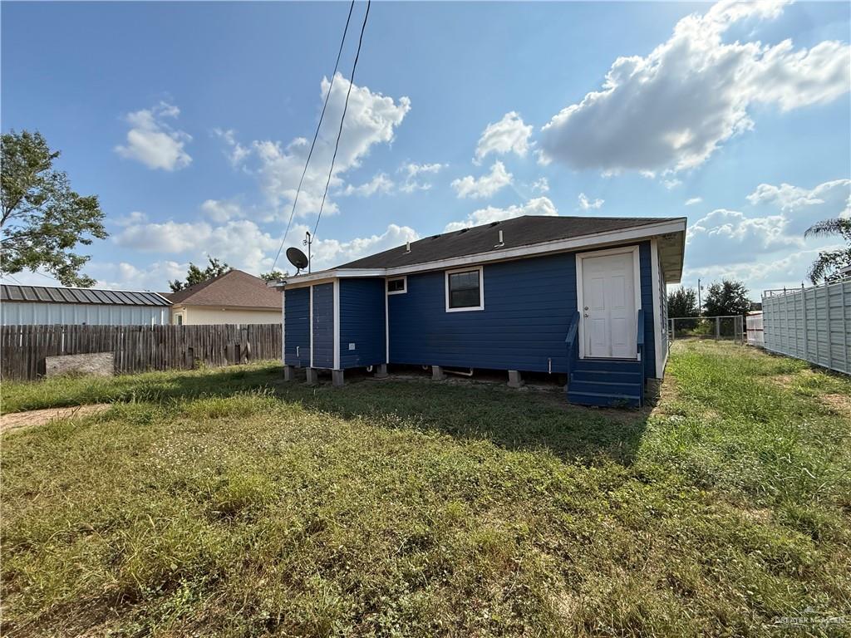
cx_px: 426
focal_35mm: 14
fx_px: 344
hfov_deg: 102.1
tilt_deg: +2.4
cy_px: 319
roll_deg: +0.4
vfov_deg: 85.7
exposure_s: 1/3125
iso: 50
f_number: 2.2
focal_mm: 2.22
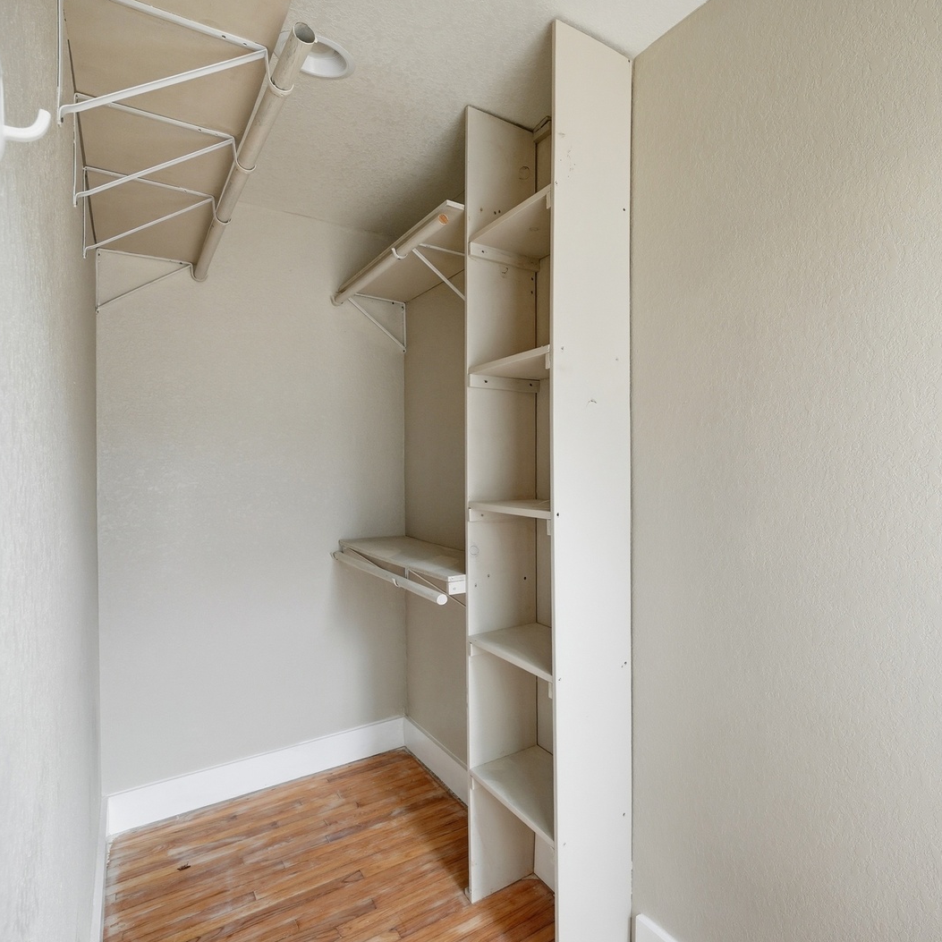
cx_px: 692
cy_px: 480
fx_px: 523
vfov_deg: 84.0
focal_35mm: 17
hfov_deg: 78.5
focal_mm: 9
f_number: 6.3
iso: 250
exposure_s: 1/80
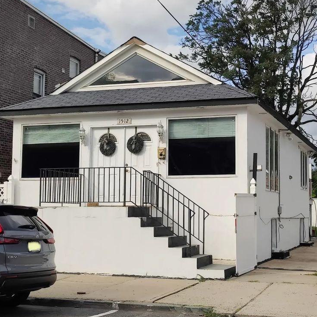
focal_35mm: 59
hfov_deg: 29.0
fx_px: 611
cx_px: 186
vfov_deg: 29.1
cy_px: 161
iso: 64
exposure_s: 1/1967
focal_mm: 6.06
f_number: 1.8
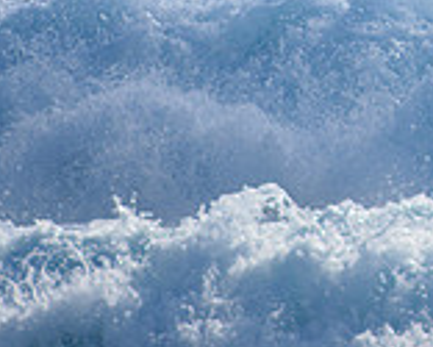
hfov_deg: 0.9
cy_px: -154
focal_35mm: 2089
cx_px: 727
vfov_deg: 0.7
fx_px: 26788
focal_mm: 400
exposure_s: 1/2000
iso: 280
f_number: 5.6
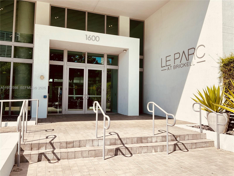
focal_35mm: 29
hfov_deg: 61.7
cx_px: 117
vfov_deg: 48.2
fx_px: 196
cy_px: 88
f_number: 1.8
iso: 16
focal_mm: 3
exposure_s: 1/2141
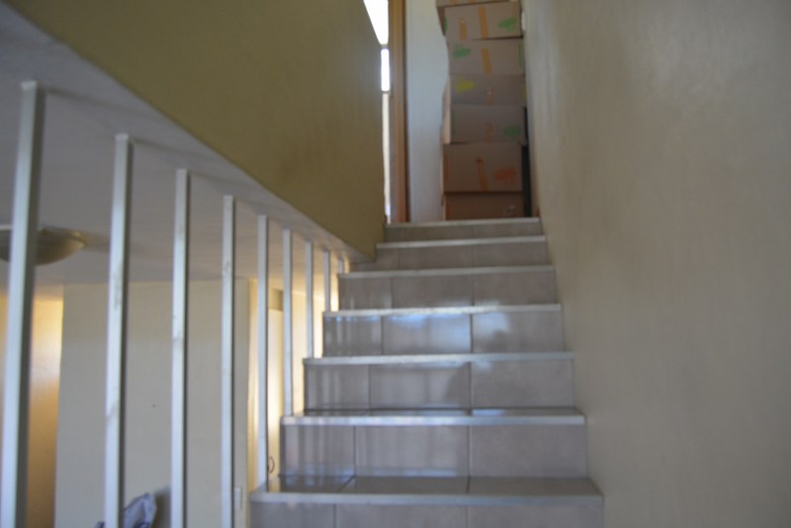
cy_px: 264
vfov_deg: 48.0
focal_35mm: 27
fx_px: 593
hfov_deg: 67.4
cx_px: 396
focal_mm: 18
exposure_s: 1/60
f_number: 4
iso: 720
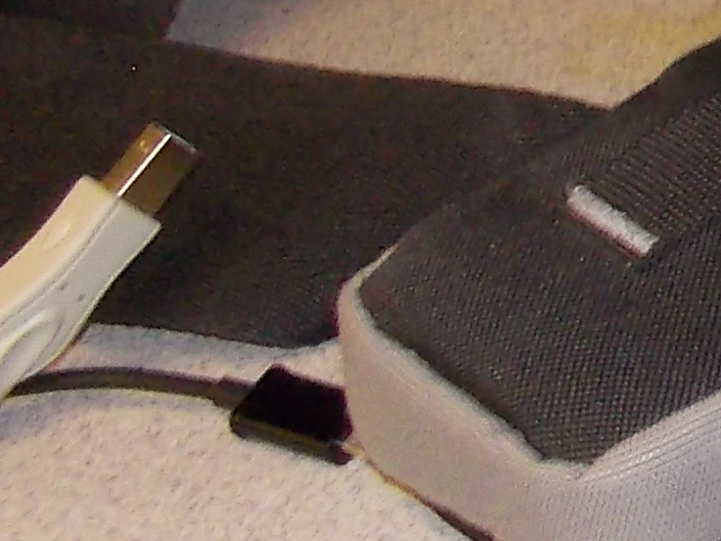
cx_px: 1755
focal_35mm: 150
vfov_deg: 9.5
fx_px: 3125
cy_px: -341
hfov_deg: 11.0
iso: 200
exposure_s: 1/25
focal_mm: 4.1
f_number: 3.3
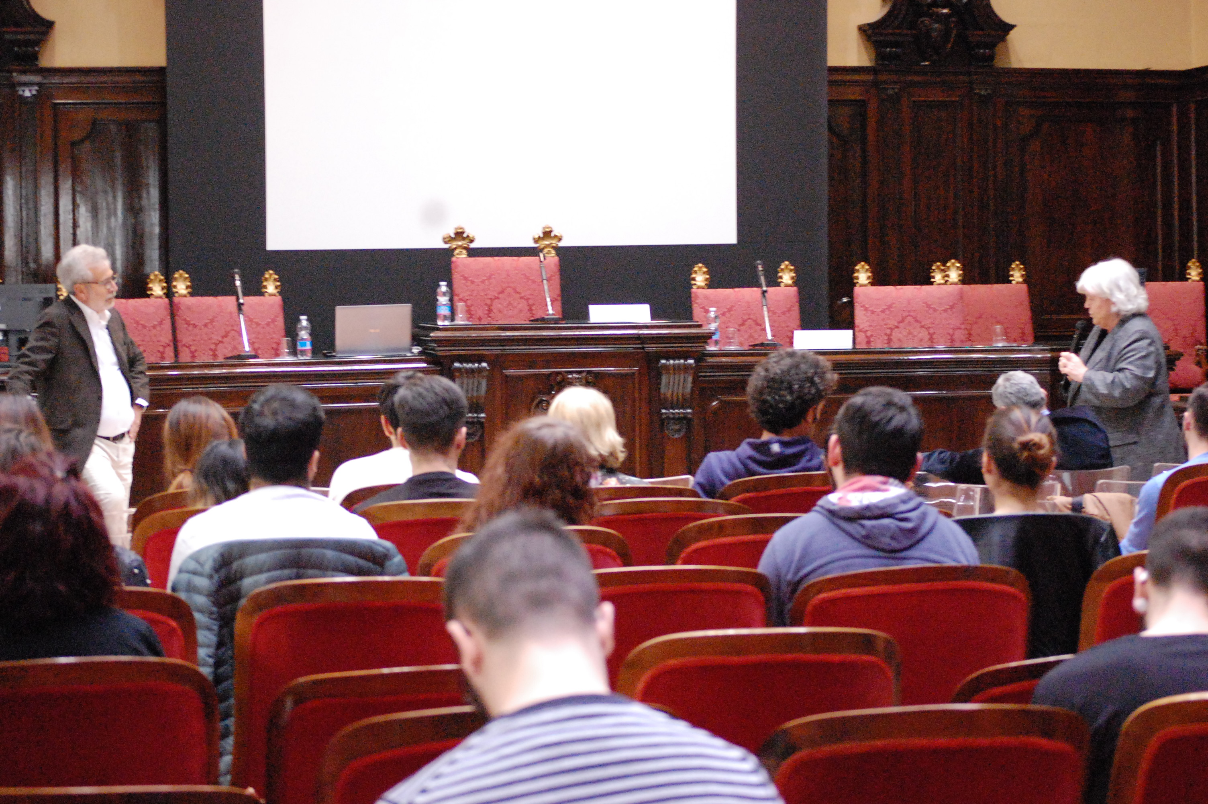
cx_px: 604
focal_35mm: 82
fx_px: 2766
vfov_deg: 16.5
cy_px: 402
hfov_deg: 24.6
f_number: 4
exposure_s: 1/60
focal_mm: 55
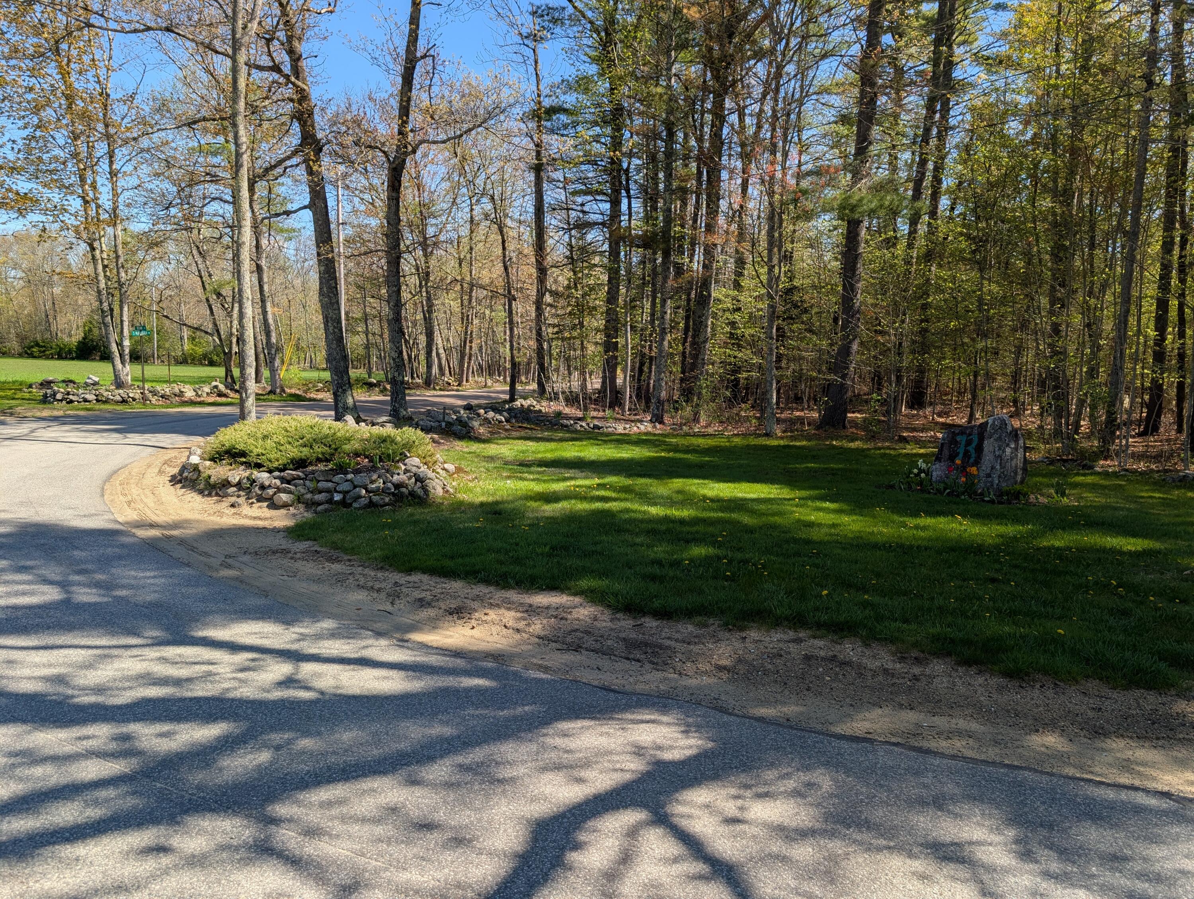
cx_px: 597
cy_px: 450
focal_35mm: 24
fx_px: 829
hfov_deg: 71.5
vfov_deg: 56.9
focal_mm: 6.9
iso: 22
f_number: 1.68
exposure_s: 1/590
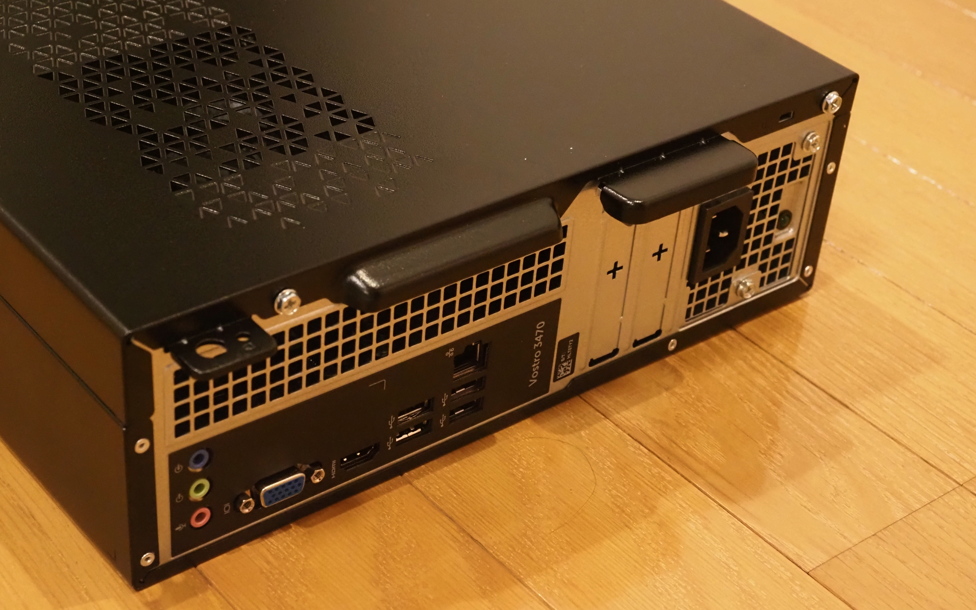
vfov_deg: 19.7
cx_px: 489
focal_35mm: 66
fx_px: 1756
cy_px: 334
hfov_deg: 31.1
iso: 6400
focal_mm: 31
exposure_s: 1/40
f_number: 5.6
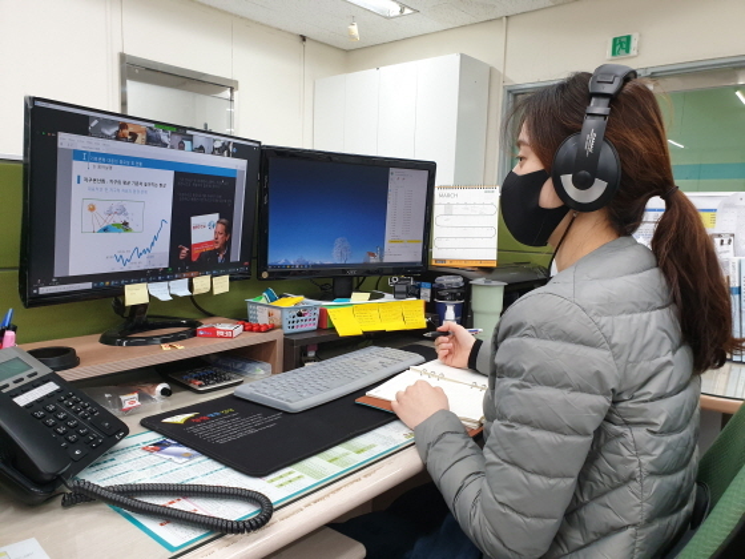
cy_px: 280
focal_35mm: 26
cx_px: 372
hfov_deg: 67.3
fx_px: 560
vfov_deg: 53.1
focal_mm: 4.3
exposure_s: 1/60
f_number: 2.4
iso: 160
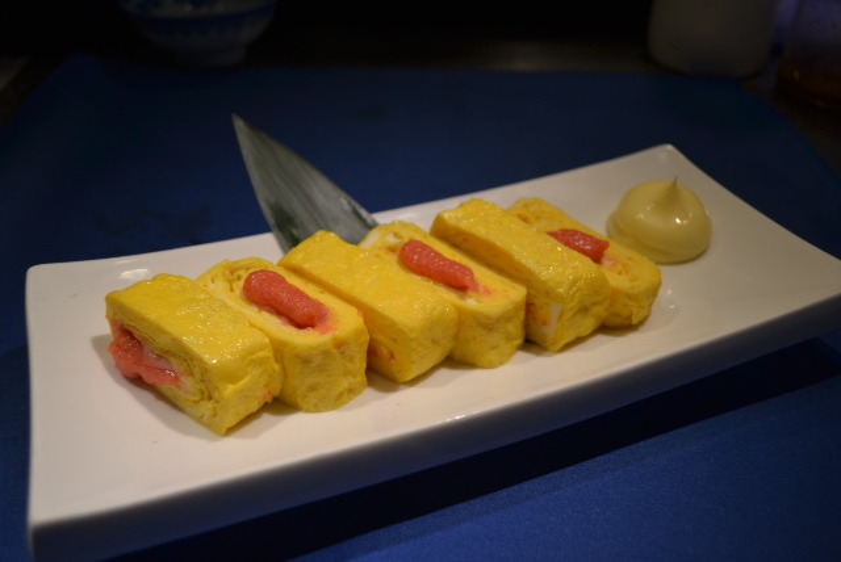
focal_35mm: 33
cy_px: 281
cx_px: 420
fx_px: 772
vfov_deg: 40.0
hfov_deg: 57.2
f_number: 4
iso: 100
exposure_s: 1/50
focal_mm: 22
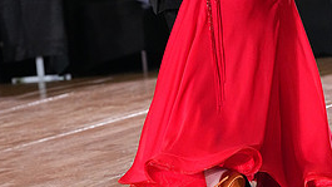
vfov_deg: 4.1
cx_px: 226
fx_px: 2606
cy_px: -68
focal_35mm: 296
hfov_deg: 7.3
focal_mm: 129
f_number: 5
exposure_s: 1/400
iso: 6400
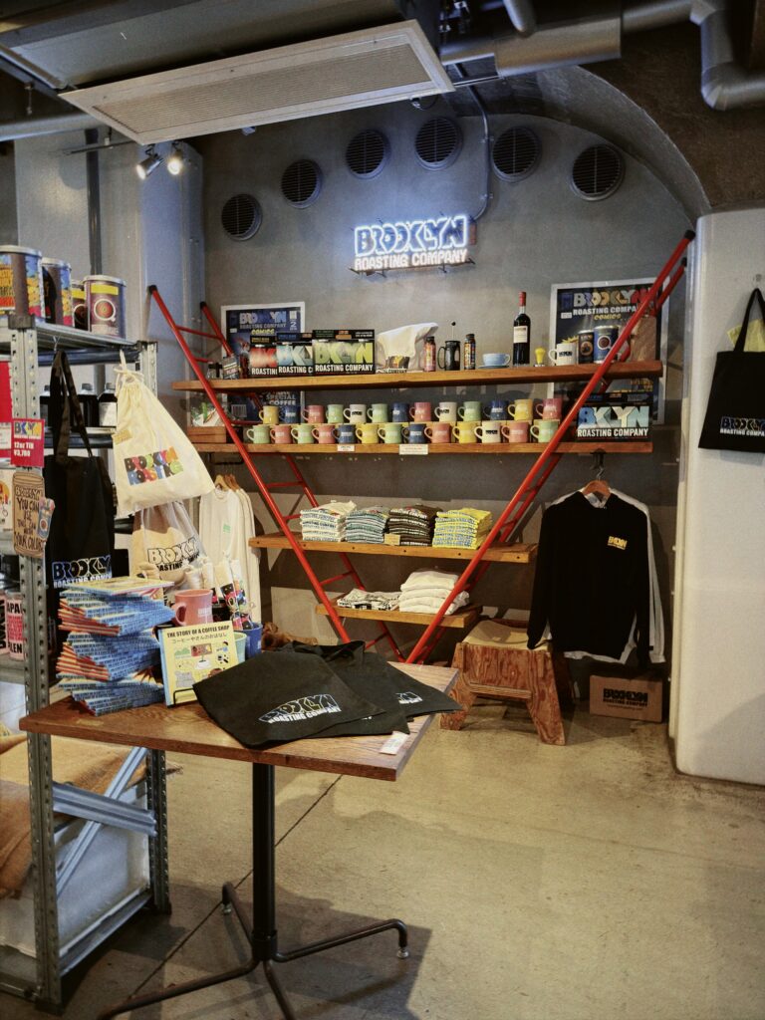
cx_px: 382
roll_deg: -0.5
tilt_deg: -5.5
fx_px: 707
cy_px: 510
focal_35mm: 24
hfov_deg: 56.8
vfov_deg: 71.6
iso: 400
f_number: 1.78
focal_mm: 6.76
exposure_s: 1/40
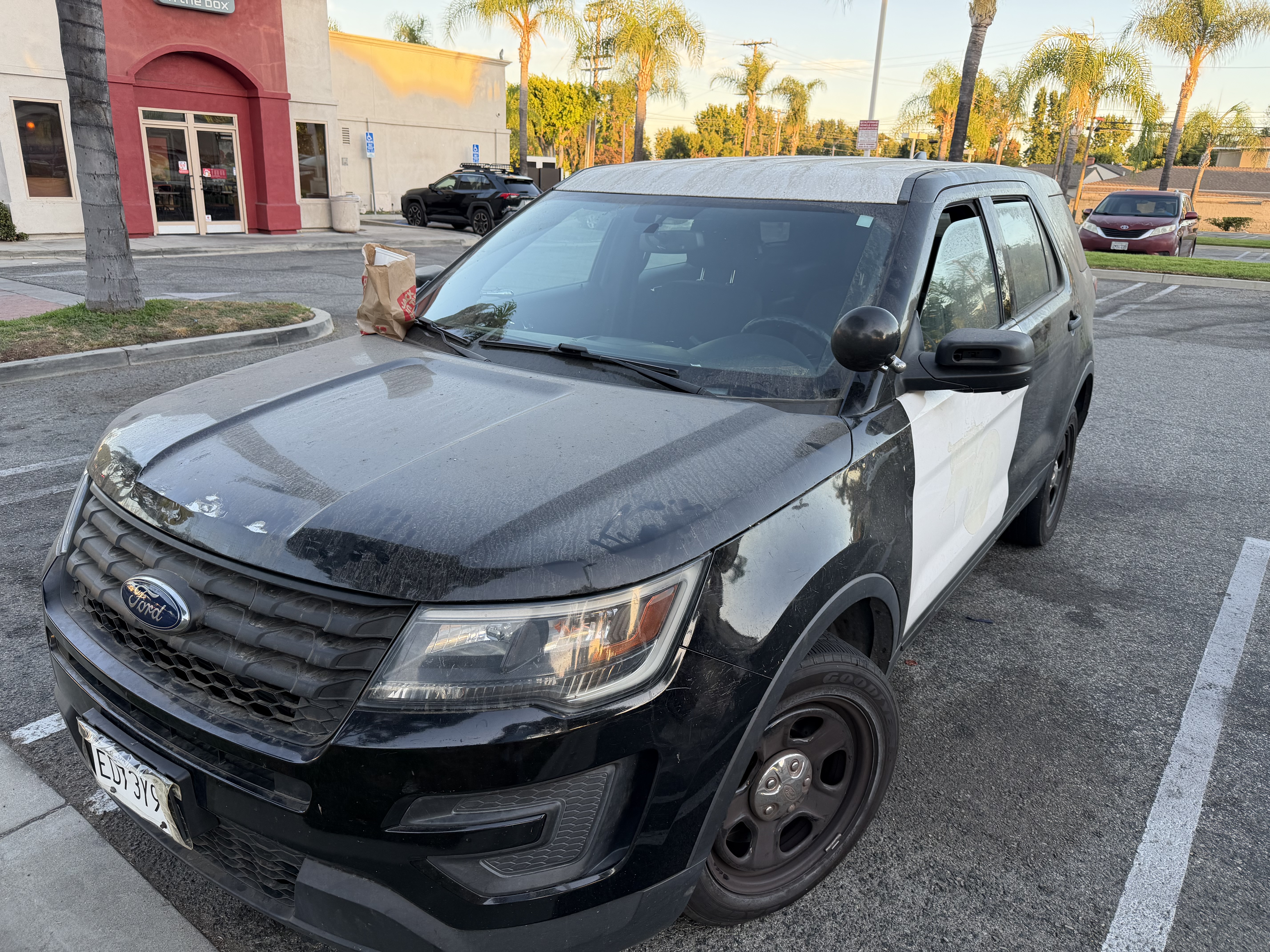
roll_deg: -2.1
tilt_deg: -19.7
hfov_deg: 71.6
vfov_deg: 56.8
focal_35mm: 24
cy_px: 476
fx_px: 881
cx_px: 635
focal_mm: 6.76
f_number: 1.78
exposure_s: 1/214
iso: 80
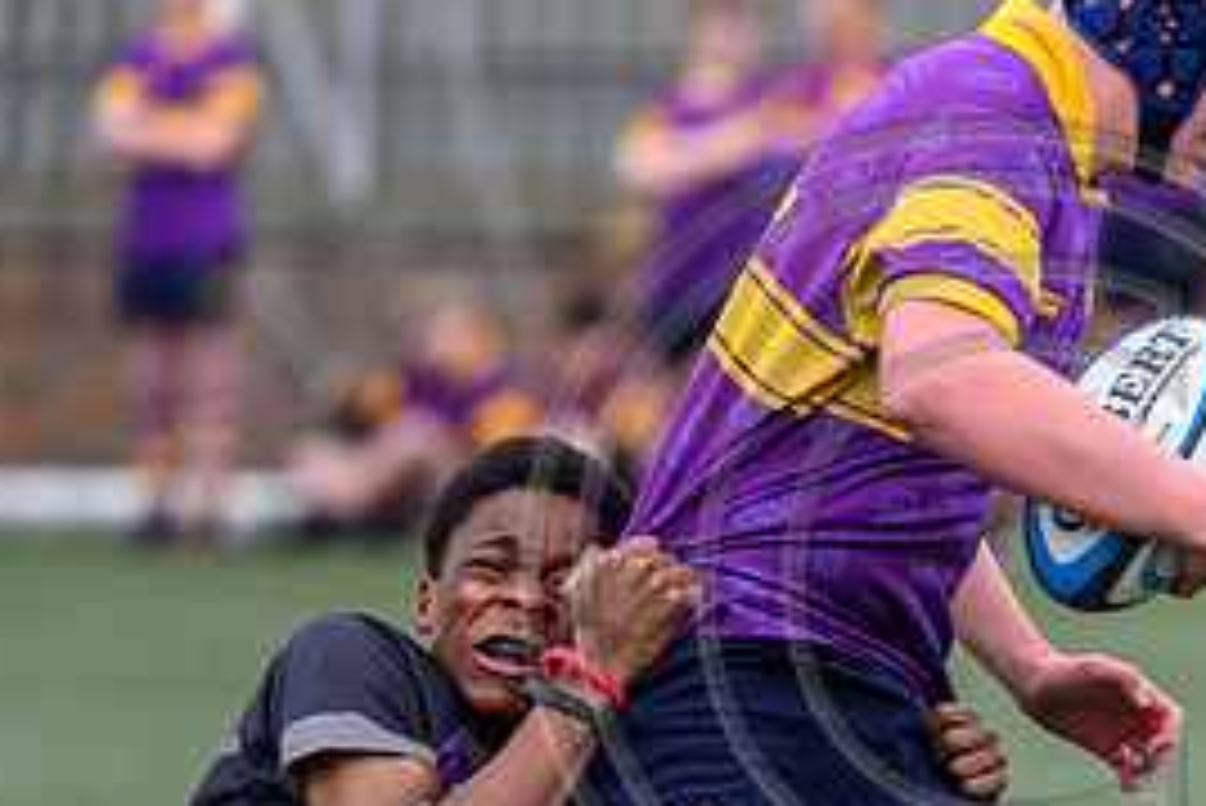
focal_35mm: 607
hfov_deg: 3.4
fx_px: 20345
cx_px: 986
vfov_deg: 2.3
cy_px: 574
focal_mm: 280
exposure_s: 1/1600
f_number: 4
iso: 1000
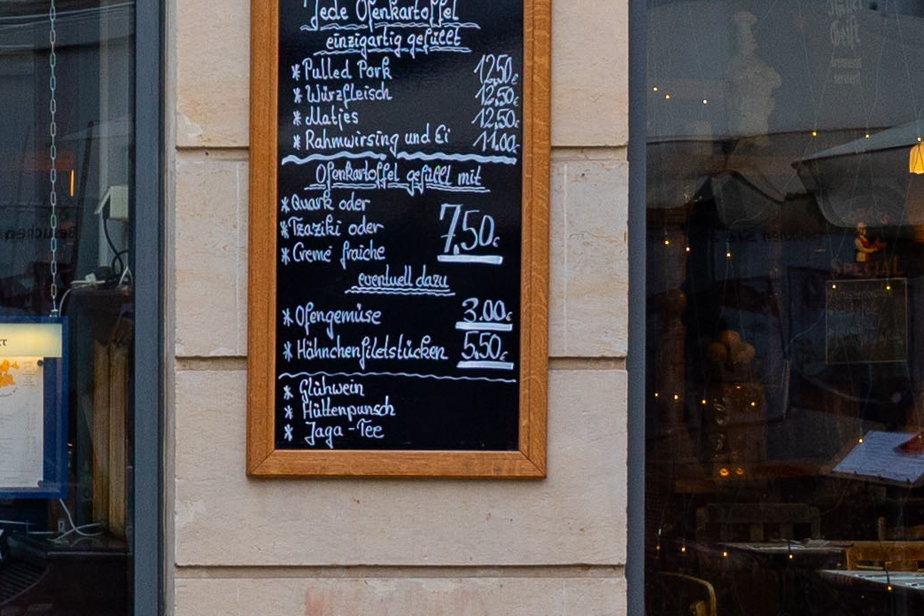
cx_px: -562
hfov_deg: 9.0
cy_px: -691
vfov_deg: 6.0
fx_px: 5696
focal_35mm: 222
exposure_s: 1/250
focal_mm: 29.8
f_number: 4.5
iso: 320
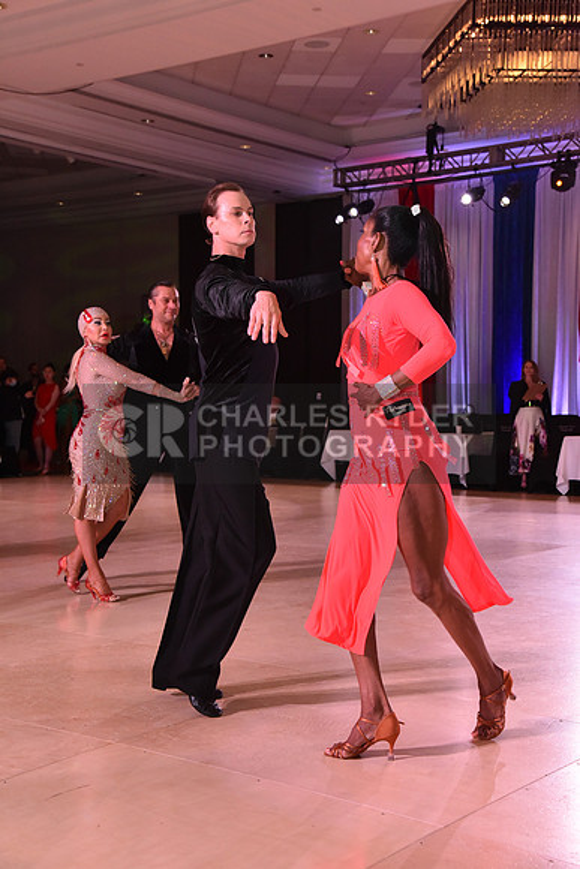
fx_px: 1208
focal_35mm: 50
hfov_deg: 27.0
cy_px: 434
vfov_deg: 39.6
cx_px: 290
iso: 2500
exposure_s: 1/320
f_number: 6.3
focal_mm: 50
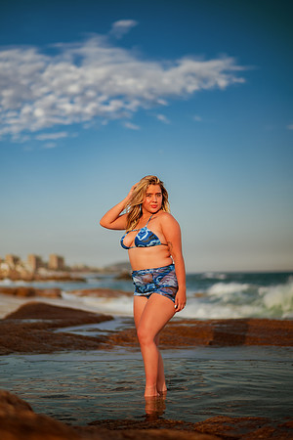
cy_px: 220
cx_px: 146
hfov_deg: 23.4
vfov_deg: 34.5
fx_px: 708
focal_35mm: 58
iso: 80
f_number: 1.4
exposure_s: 1/6400
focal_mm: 58
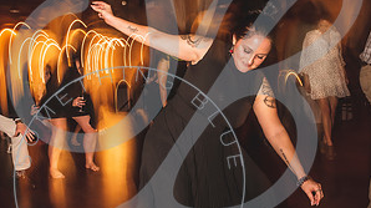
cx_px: 186
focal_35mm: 38
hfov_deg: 52.8
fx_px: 373
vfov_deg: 31.1
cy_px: 87
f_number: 11
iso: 1000
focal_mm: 24
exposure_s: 1/6
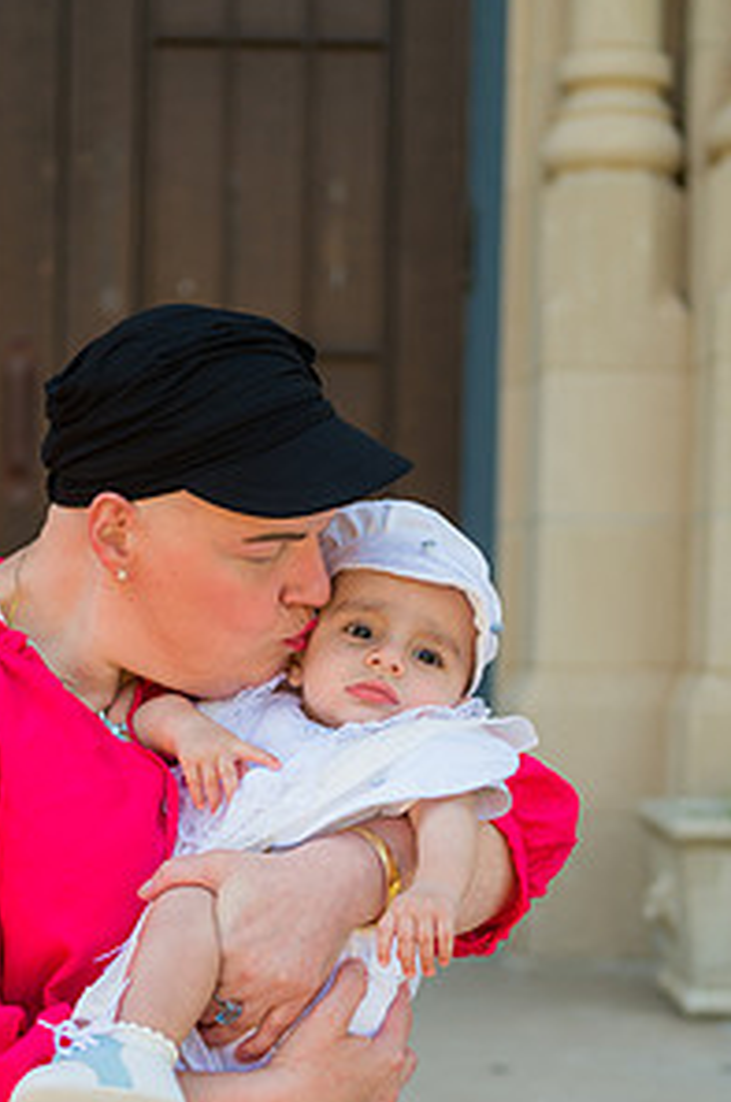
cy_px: 783
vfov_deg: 22.3
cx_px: 262
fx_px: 2781
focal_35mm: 91
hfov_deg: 15.0
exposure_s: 1/640
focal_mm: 60
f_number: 4
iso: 320
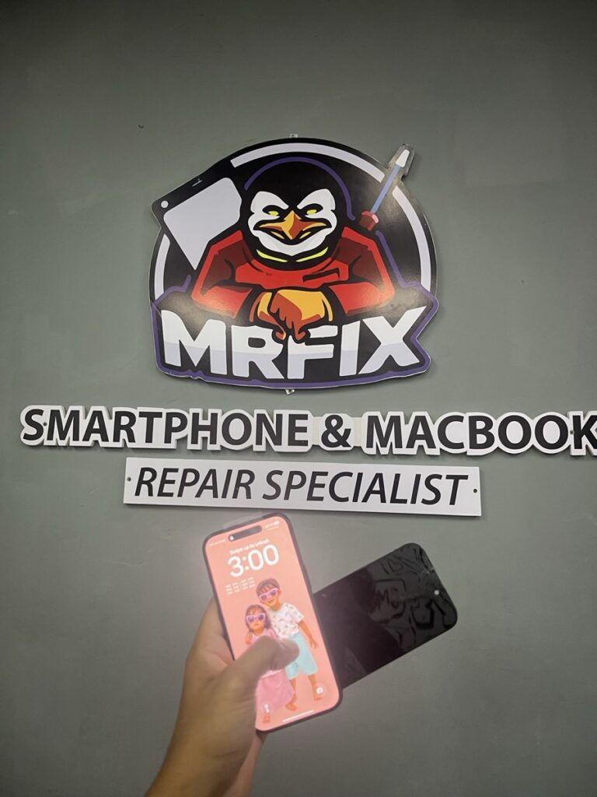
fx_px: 598
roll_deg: -1.2
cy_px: 398
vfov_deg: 67.3
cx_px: 298
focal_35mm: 26
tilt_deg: +7.3
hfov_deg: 53.1
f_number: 1.6
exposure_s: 1/50
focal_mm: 5.1
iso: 125
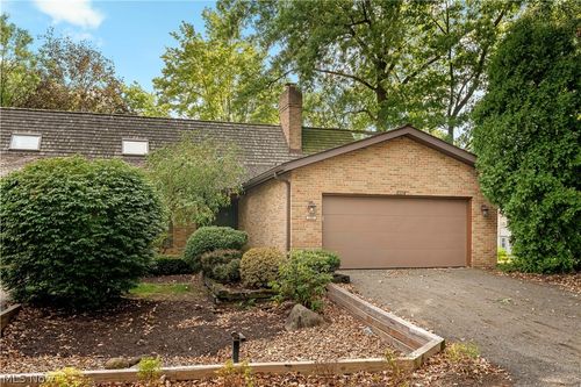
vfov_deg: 42.3
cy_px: 194
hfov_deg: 60.3
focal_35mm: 31
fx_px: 500
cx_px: 290
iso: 400
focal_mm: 31
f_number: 8
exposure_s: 1/30
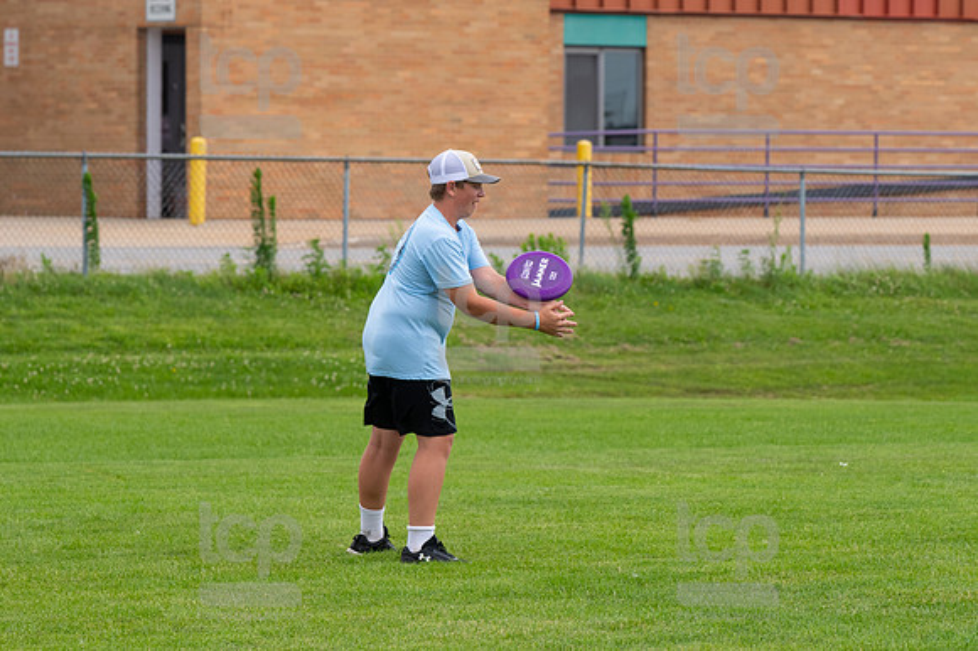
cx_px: 489
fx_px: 5484
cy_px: 326
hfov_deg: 10.2
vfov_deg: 6.8
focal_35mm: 202
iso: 400
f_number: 5.6
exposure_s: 1/1250
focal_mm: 135
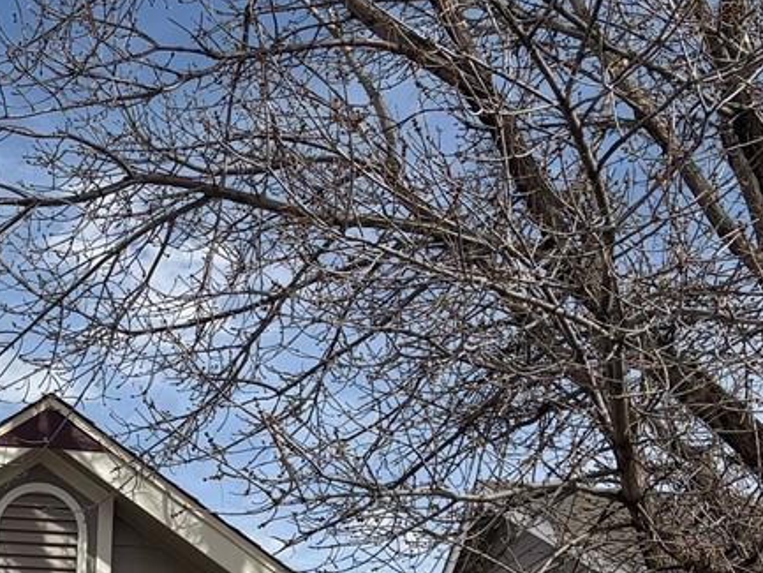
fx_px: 2117
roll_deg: -3.2
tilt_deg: +1.5
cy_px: 954
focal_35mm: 96
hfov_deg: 18.9
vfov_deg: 14.1
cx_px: -247
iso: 50
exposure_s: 1/4608
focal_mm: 5.96
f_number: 1.6
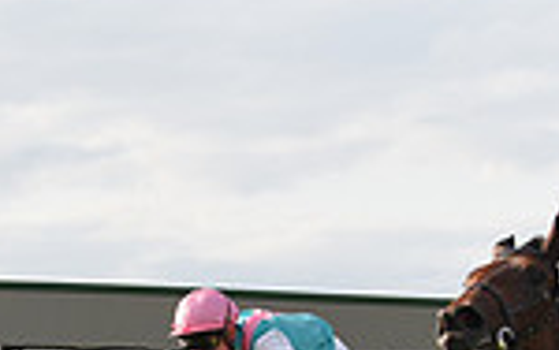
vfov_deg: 4.7
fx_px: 4208
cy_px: 605
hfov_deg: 7.4
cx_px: -399
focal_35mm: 276
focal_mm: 70
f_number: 5.6
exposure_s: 1/2500
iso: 640
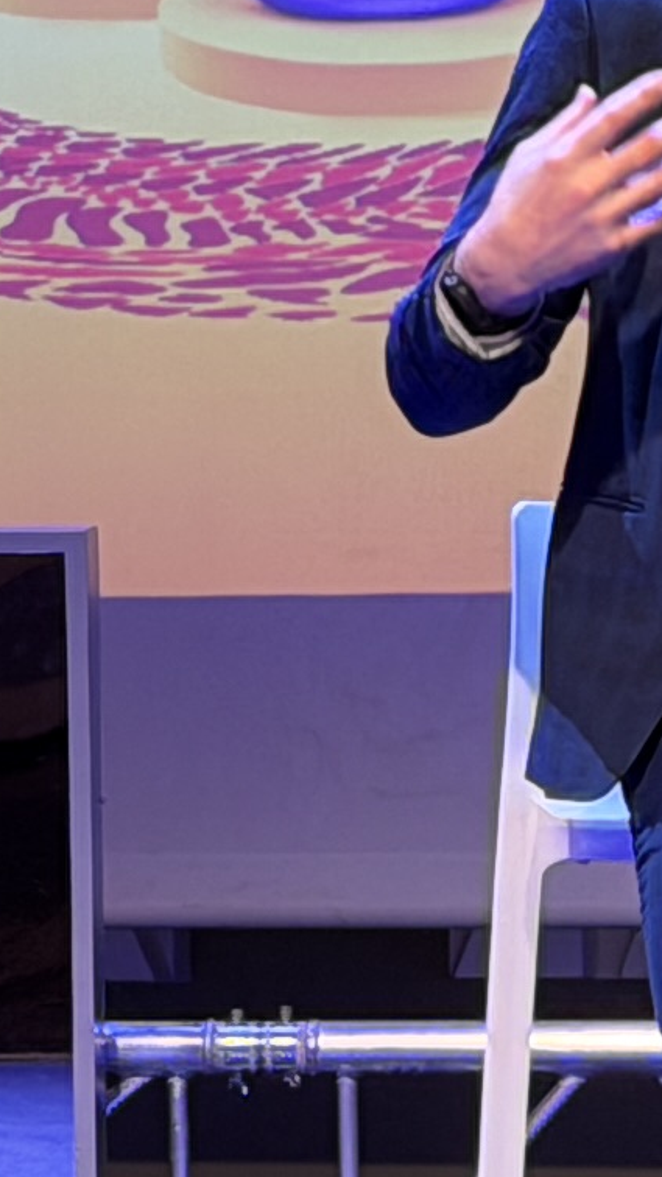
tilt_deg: +0.7
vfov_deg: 7.7
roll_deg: +1.0
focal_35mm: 279
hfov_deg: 4.3
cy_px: 332
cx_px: -410
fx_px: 8710
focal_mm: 6.76
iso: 160
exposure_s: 1/50
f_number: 1.78
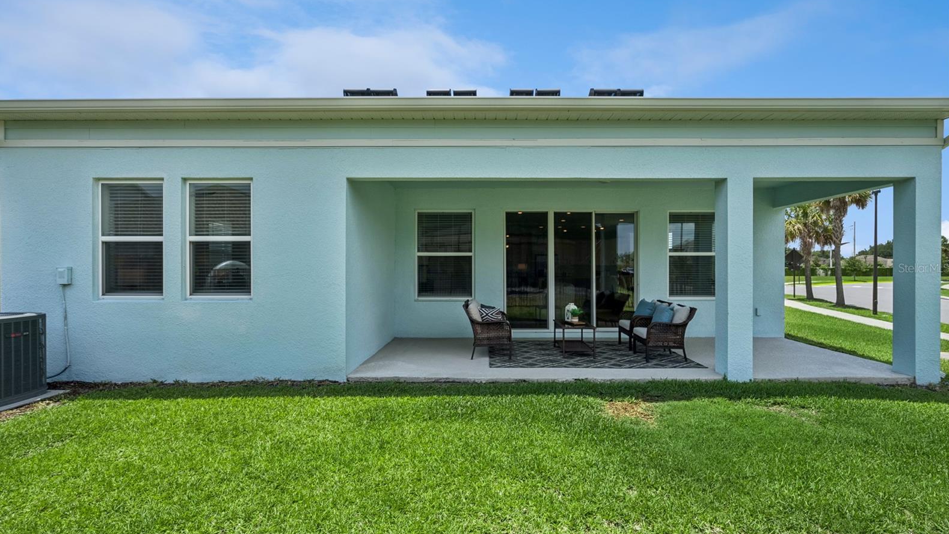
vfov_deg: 63.9
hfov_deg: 95.9
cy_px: 268
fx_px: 428
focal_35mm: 17
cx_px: 471
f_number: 13
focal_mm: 16
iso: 125
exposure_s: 1/125
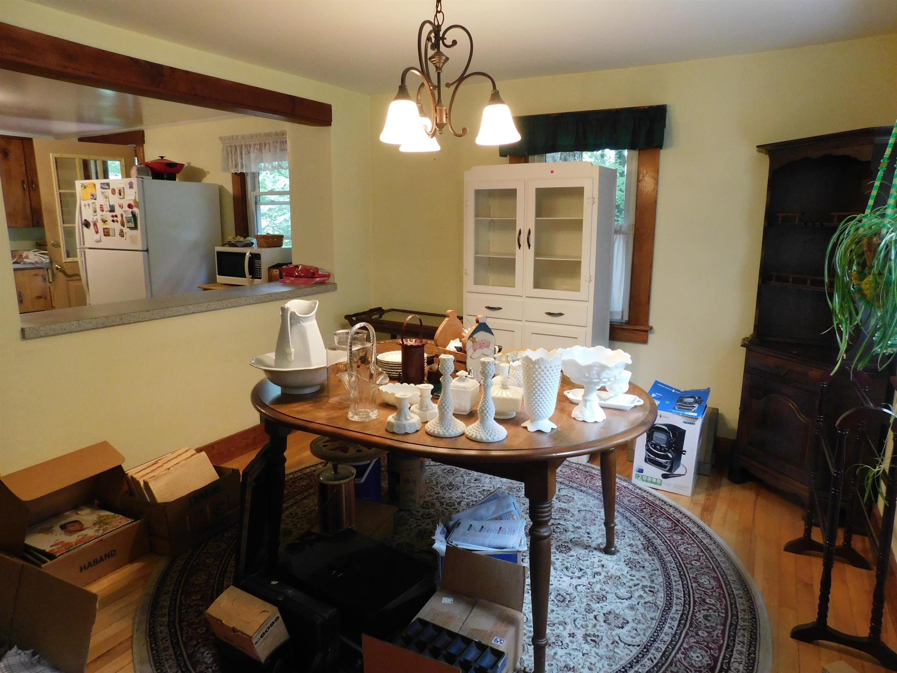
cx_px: 448
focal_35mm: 23
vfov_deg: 58.9
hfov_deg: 73.9
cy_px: 336
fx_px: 596
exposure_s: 1/25
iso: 400
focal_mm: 4
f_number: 3
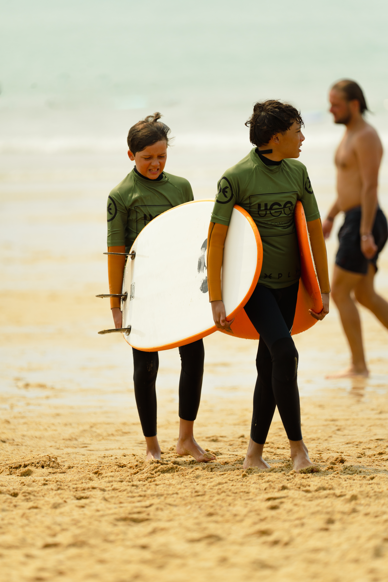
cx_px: 194
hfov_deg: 2.8
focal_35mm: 500
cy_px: 291
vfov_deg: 4.1
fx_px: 8082
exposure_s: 1/2000
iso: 320
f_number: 6.3
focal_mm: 500
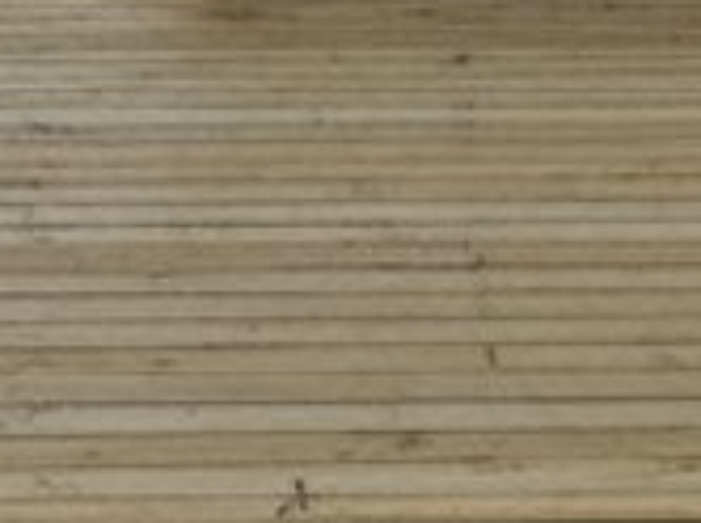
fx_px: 3802
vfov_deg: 7.5
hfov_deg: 10.5
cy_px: -650
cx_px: 304
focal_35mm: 188
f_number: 1.5
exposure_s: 1/993
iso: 910
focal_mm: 5.7
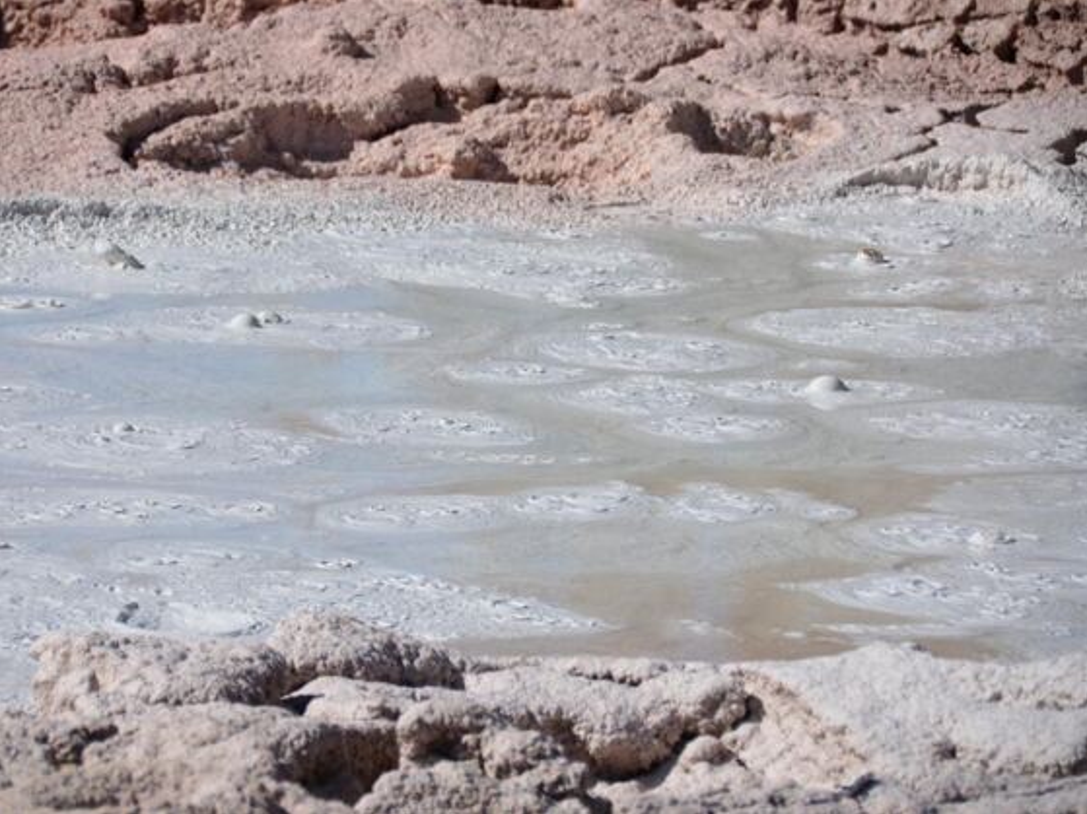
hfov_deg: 8.0
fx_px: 7755
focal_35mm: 247
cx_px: 496
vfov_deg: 6.0
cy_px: 409
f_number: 6.3
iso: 200
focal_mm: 150
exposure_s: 1/2500
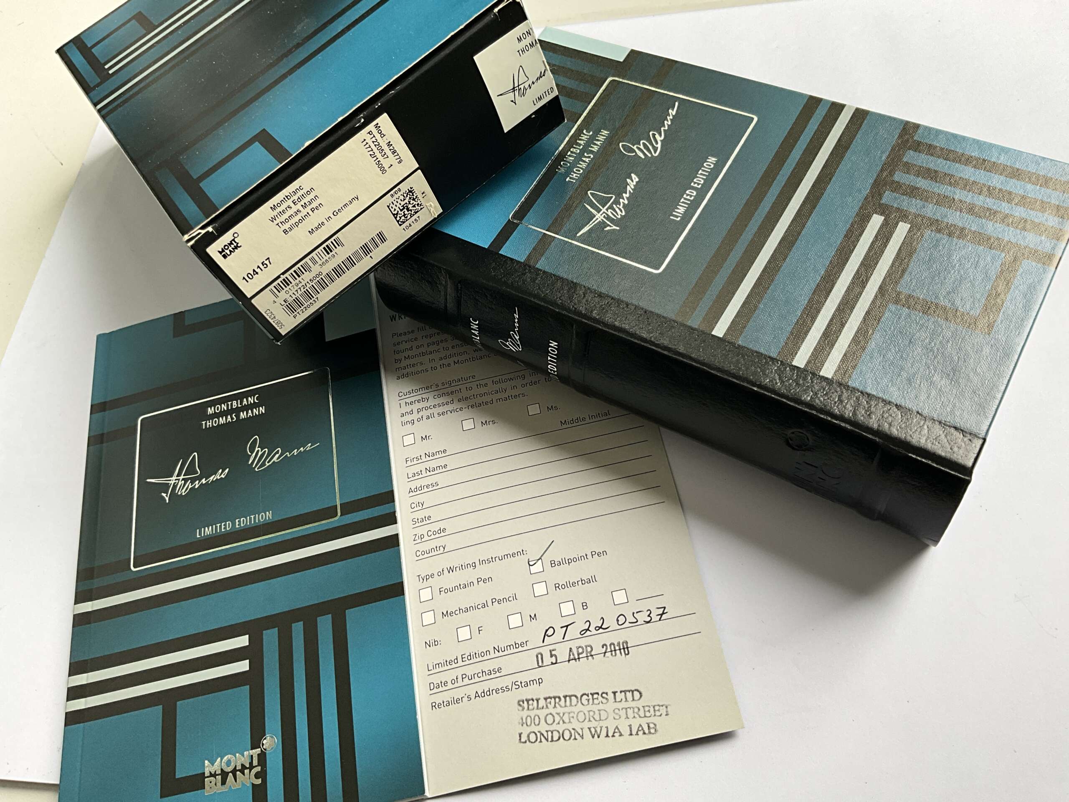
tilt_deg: -59.8
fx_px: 896
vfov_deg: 48.2
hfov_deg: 61.7
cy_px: 401
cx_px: 534
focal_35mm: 29
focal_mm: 3
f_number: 1.8
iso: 40
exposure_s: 1/122
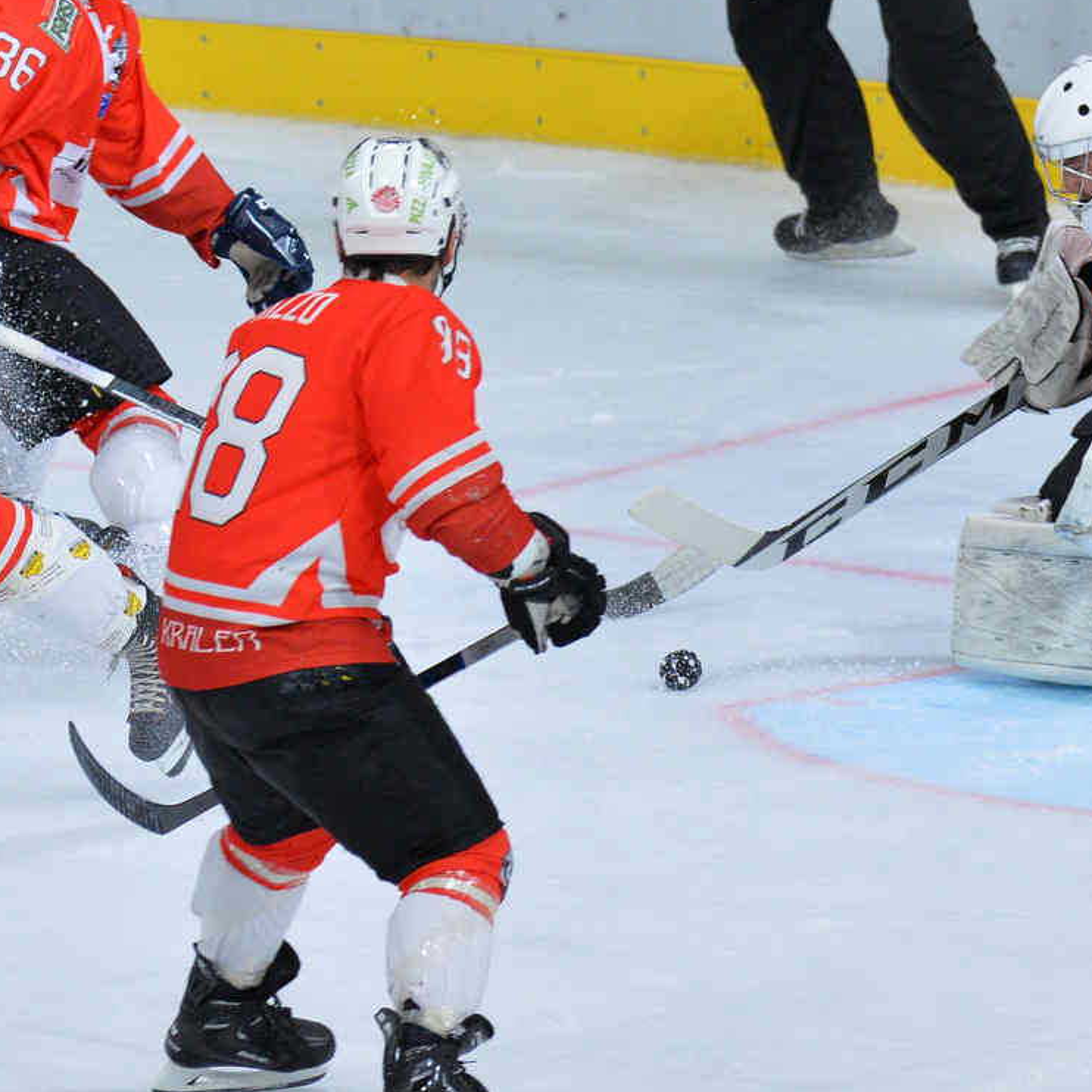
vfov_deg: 2.9
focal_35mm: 595
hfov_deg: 2.9
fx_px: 21236
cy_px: 240
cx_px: 1254
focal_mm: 260
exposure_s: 1/1000
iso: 4000
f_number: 6.3
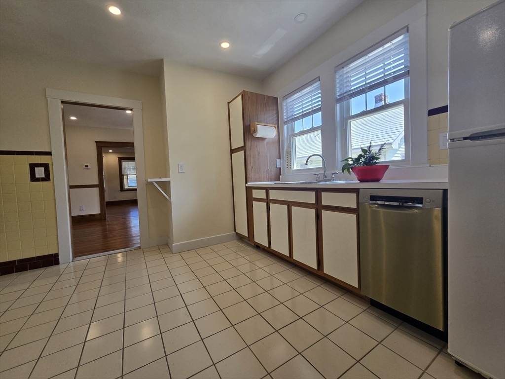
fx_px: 190
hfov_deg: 106.2
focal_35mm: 13
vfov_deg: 89.9
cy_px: 190
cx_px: 252
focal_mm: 2.2
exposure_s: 1/131
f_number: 2.2
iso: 50
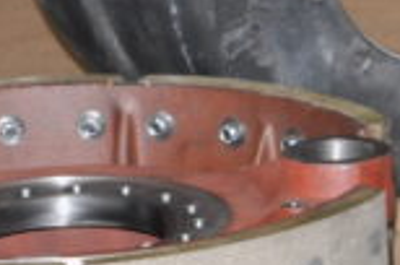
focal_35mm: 320
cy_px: 0
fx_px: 3548
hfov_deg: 6.3
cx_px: 821
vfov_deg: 4.3
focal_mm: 32
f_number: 3.5
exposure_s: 1/60
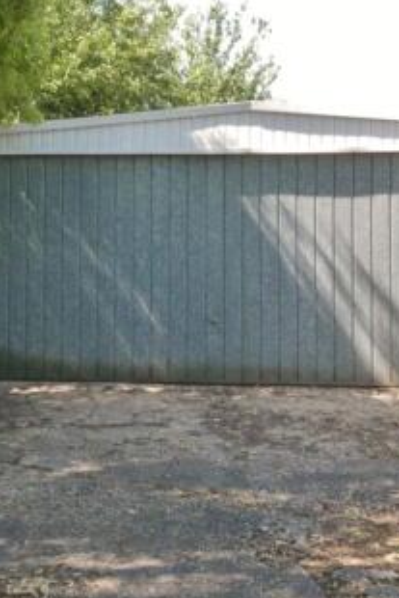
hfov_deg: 23.0
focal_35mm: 59
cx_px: 223
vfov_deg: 33.6
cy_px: 202
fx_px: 980
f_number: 16
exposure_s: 1/80
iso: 1000
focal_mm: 12.5
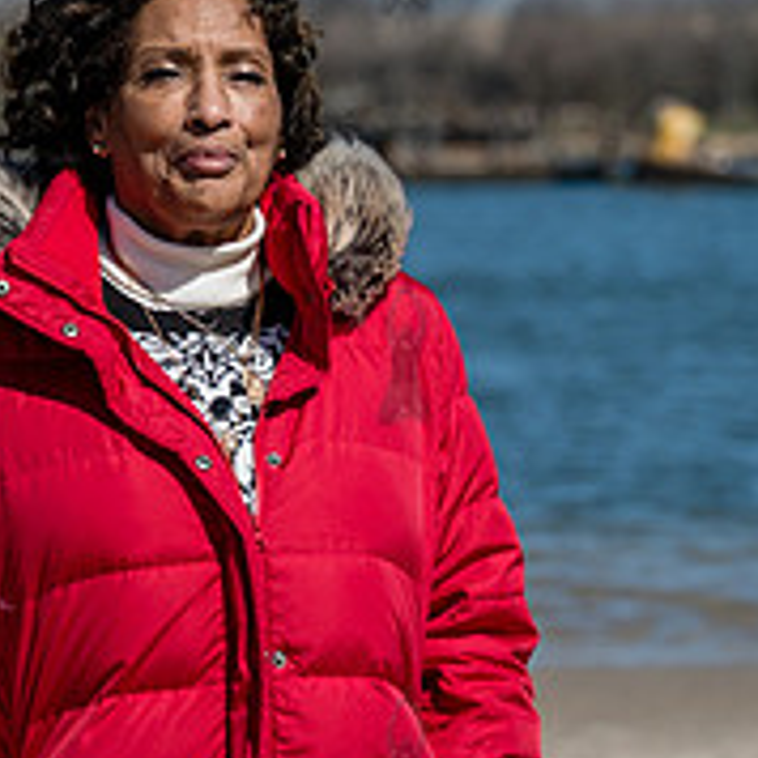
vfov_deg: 6.2
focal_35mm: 282
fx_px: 6986
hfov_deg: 6.2
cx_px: 410
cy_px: 267
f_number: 4
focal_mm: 91
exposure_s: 1/800
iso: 64
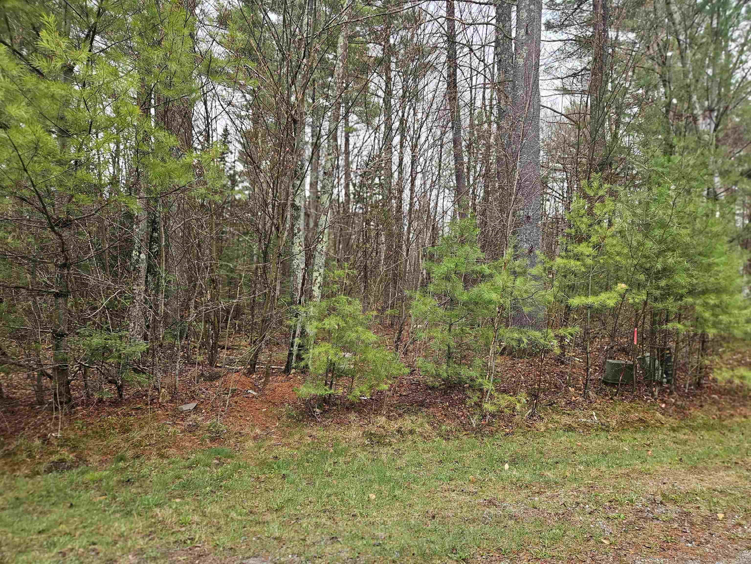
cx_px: 376
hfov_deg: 73.9
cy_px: 282
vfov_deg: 58.9
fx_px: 499
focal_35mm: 23
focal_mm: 5.4
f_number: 1.8
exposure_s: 1/120
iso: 32
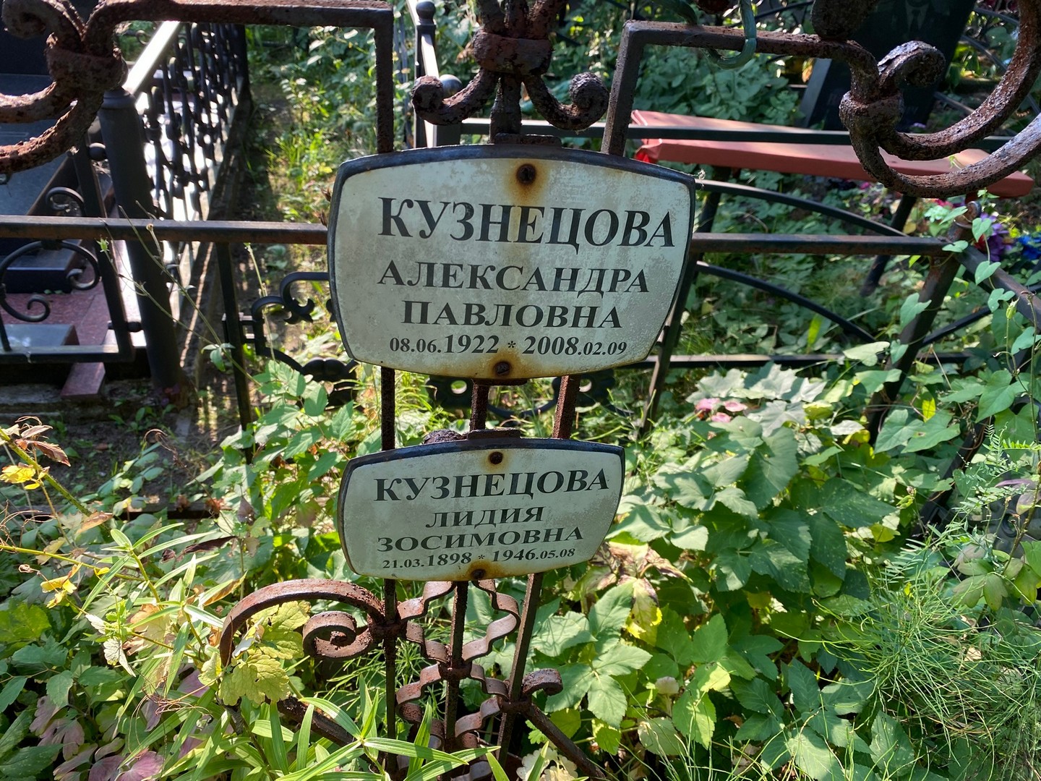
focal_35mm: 26
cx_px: 520
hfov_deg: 67.3
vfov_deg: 53.1
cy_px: 390
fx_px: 782
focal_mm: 4.25
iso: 32
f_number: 1.8
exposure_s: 1/137
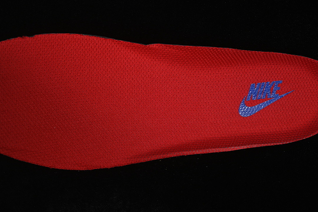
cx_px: 159
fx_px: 662
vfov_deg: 18.2
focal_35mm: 75
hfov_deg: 27.0
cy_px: 106
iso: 160
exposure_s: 1/60
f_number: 6.3
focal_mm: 50
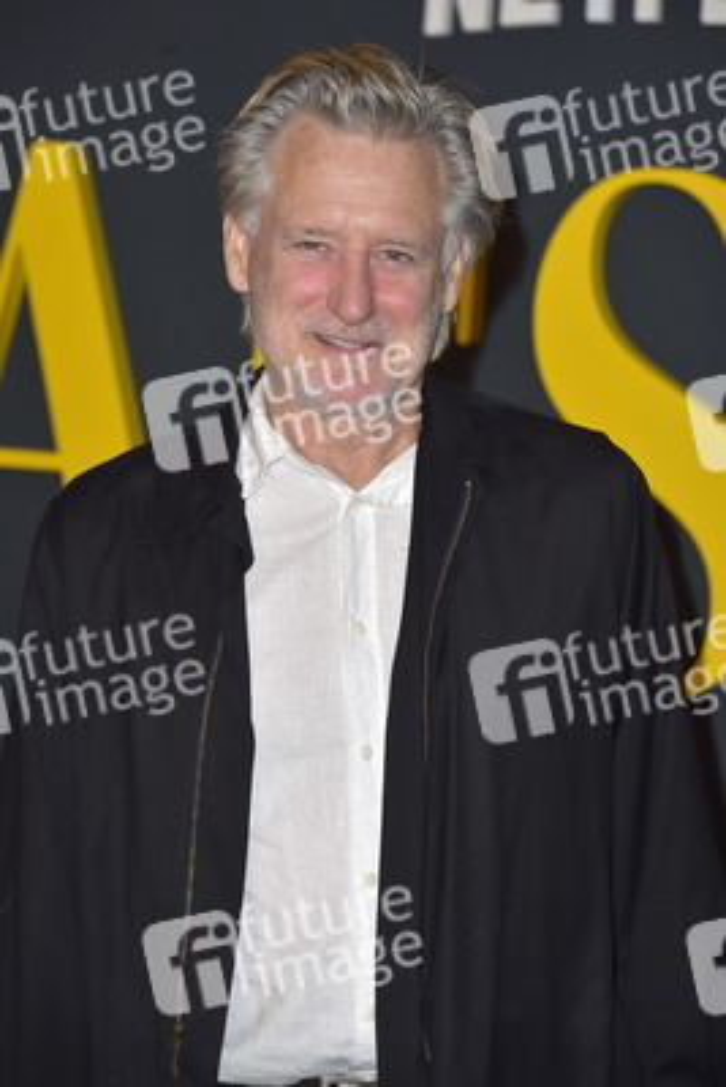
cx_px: 363
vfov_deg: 15.2
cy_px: 544
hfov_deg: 10.2
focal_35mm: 135
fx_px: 4080
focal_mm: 135
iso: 320
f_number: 6.3
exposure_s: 1/250
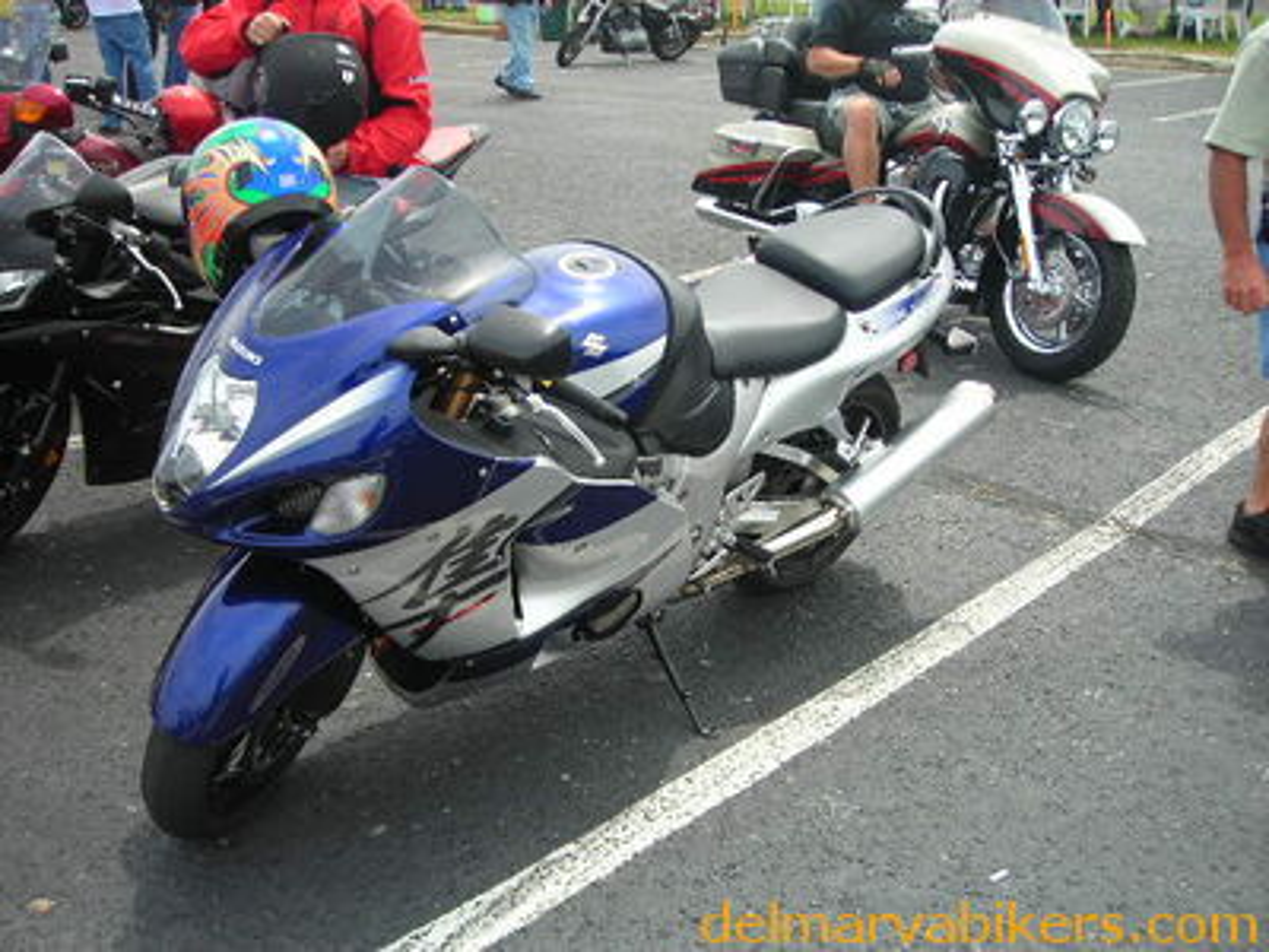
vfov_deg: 37.7
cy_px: 476
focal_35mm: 38
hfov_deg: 49.0
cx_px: 634
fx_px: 1393
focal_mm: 6.3
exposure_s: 1/285
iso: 50
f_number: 3.2
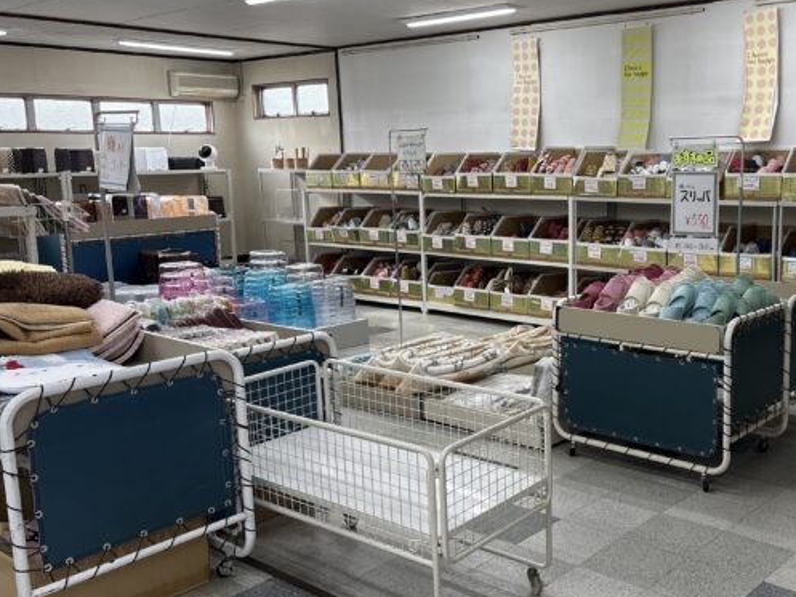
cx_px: 552
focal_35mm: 38
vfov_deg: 37.7
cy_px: 289
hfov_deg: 47.9
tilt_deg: -9.8
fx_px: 874
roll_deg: +1.7
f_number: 1.6
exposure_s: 1/206
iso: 125
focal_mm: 5.96
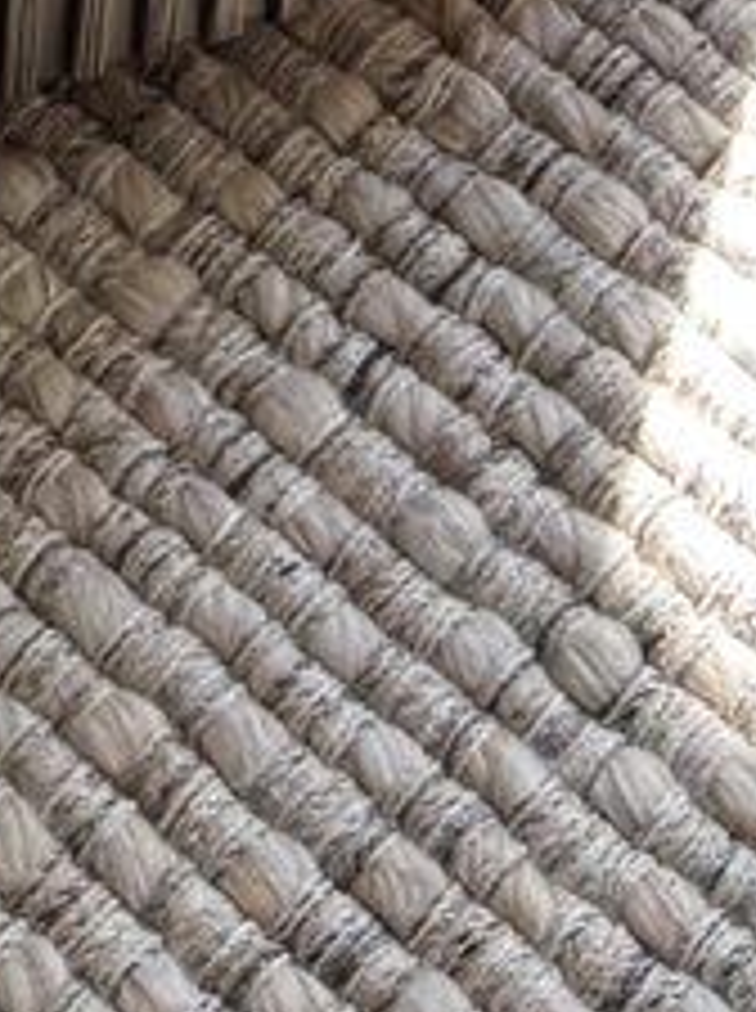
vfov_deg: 10.0
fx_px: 4994
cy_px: -1480
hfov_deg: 8.5
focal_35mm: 171
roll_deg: -0.8
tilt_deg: -37.2
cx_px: -320
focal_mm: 6.76
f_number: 1.78
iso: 64
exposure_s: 1/121
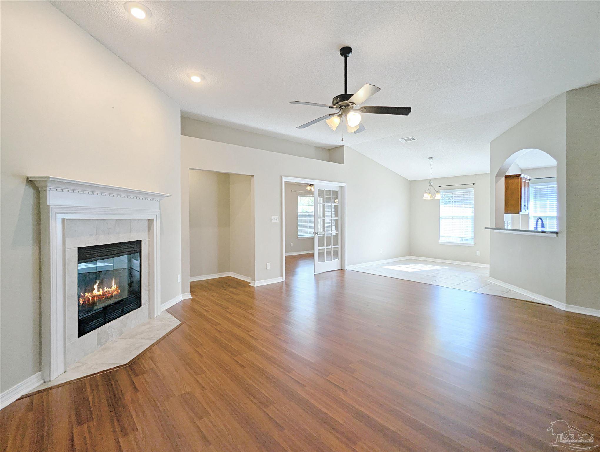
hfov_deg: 94.4
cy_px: 226
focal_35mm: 16
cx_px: 300
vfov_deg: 78.2
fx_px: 278
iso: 71
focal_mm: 2.35
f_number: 2.2
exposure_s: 1/60
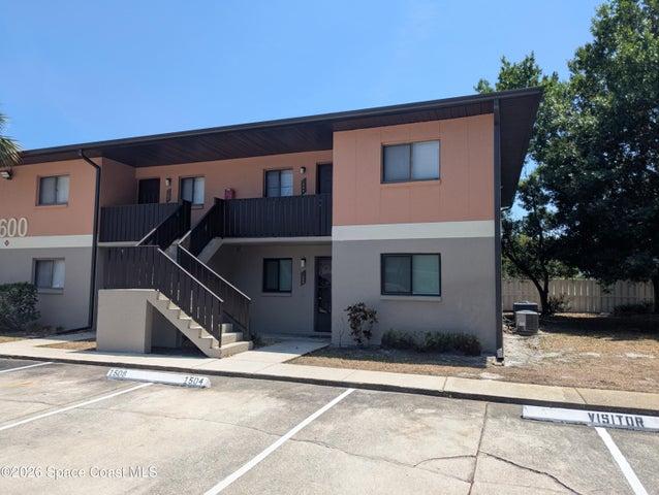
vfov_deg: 56.9
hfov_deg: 71.5
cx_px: 330
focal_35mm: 24
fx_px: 457
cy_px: 248
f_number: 1.85
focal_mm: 6.81
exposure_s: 1/1618
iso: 49
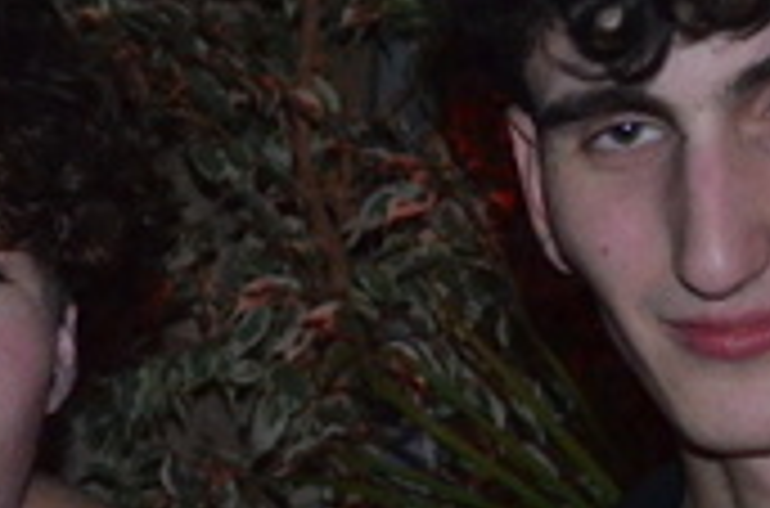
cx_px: -225
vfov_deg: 8.2
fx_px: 3562
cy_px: 297
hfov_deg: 12.0
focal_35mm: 167
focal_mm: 24
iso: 3200
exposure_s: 1/60
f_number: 4
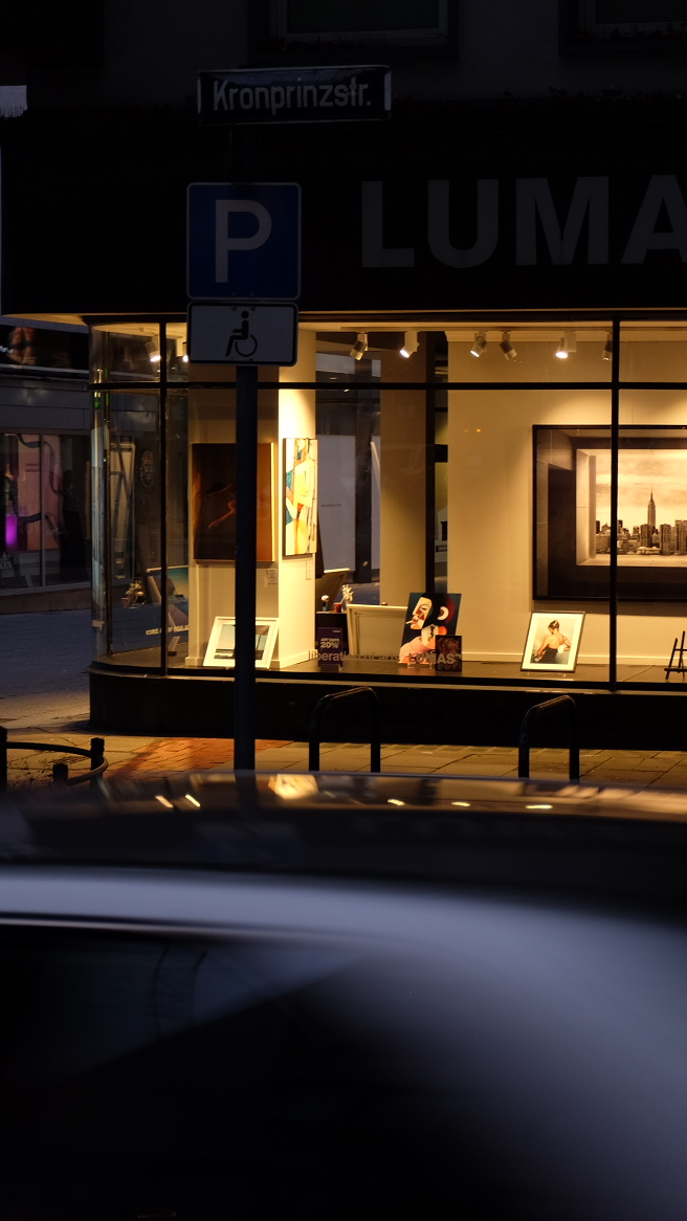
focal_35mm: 67
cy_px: 610
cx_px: 706
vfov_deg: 31.4
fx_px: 2169
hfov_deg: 17.5
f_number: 4.5
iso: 200
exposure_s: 1/15
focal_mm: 28.2
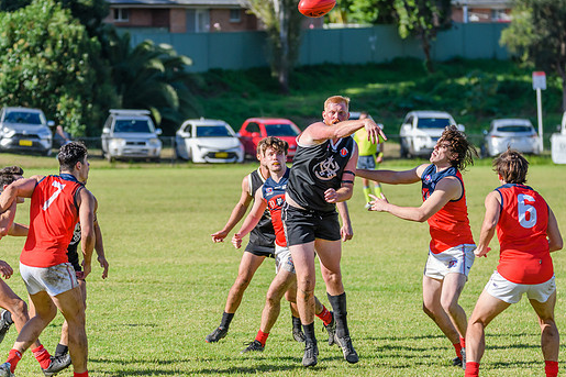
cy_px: 145
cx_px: 353
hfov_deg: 7.3
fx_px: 4463
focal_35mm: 284
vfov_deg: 4.8
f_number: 6.3
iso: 800
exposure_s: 1/2000
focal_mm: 210
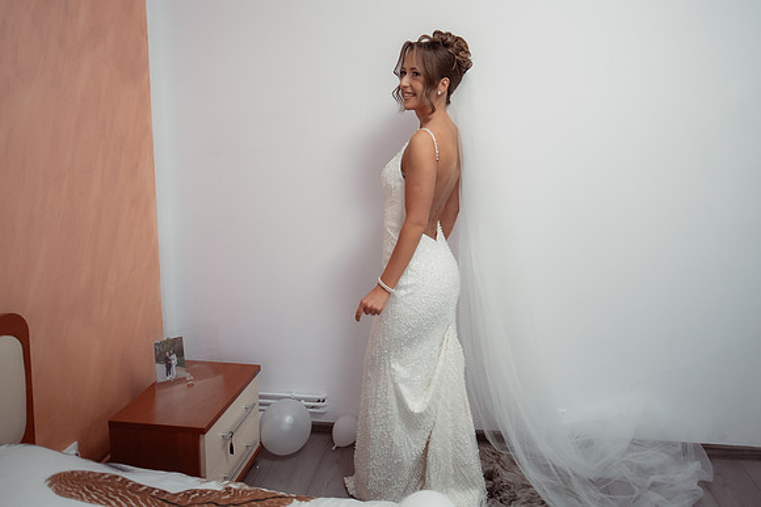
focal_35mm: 27
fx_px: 565
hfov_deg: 67.8
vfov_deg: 48.0
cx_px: 406
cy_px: 199
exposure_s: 1/640
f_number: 2.8
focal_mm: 22
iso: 1250
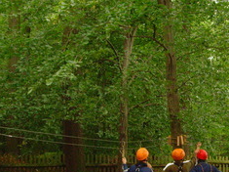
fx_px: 549
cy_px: 143
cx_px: 206
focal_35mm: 83
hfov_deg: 23.0
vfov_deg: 17.6
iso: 400
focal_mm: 6.6
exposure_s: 1/45
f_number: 3.5
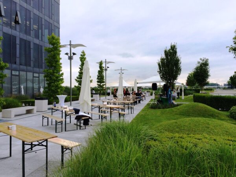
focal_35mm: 29
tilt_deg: -0.2
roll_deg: +0.6
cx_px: 118
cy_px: 88
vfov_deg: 48.2
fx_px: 198
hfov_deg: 61.7
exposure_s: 1/855
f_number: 2.2
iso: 32
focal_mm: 4.15
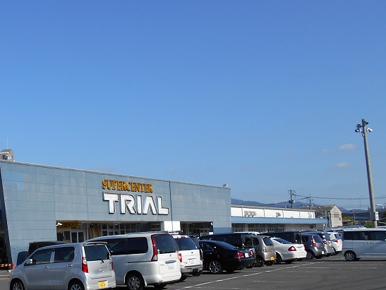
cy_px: 175
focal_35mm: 49
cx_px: 73
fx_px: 546
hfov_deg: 37.4
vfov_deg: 29.6
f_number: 3.2
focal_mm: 4.6
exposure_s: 1/1250
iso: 80
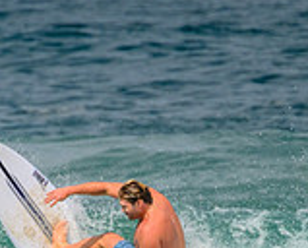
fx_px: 24956
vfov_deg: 0.6
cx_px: 79
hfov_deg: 0.7
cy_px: 367
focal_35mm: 2731
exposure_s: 1/2000
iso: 560
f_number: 11
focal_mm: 800
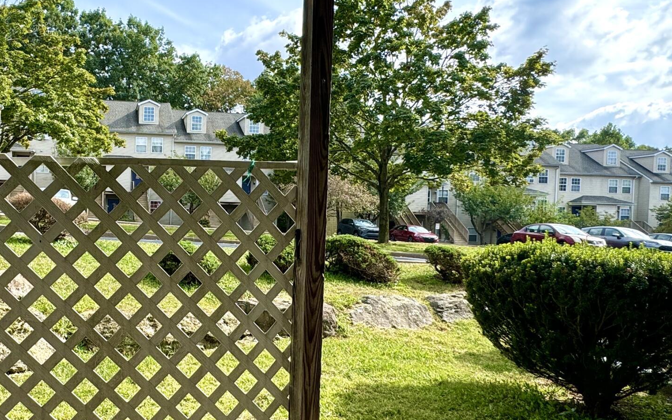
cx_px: 176
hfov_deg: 58.4
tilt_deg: -1.4
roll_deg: -1.7
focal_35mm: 31
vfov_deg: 40.6
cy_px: 235
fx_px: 568
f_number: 2.2
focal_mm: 2.22
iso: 40
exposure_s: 1/565
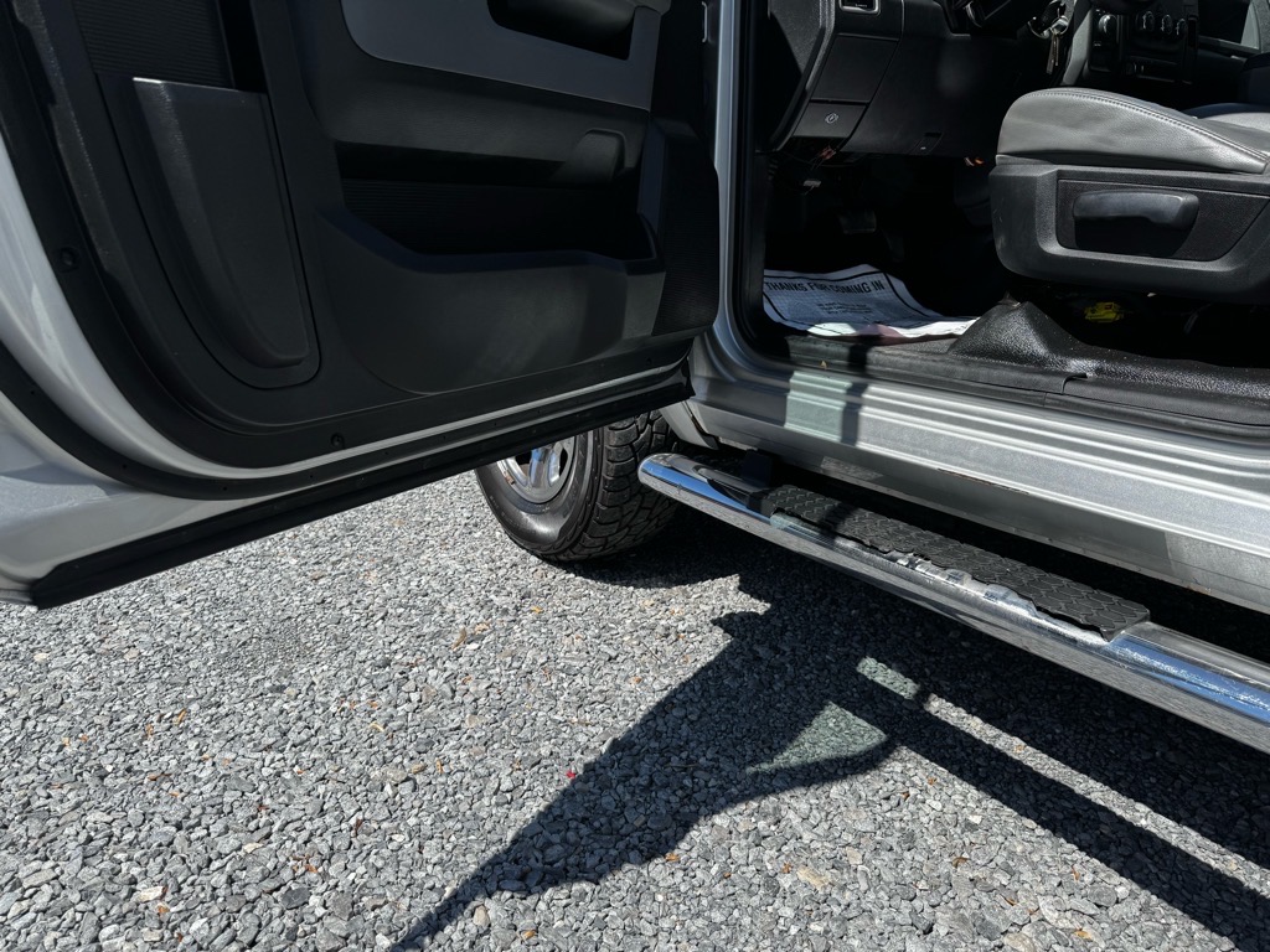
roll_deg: -3.8
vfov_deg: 56.8
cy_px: 476
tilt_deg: -16.7
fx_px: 881
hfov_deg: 71.6
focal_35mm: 24
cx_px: 635
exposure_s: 1/3247
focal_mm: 6.76
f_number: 1.78
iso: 80
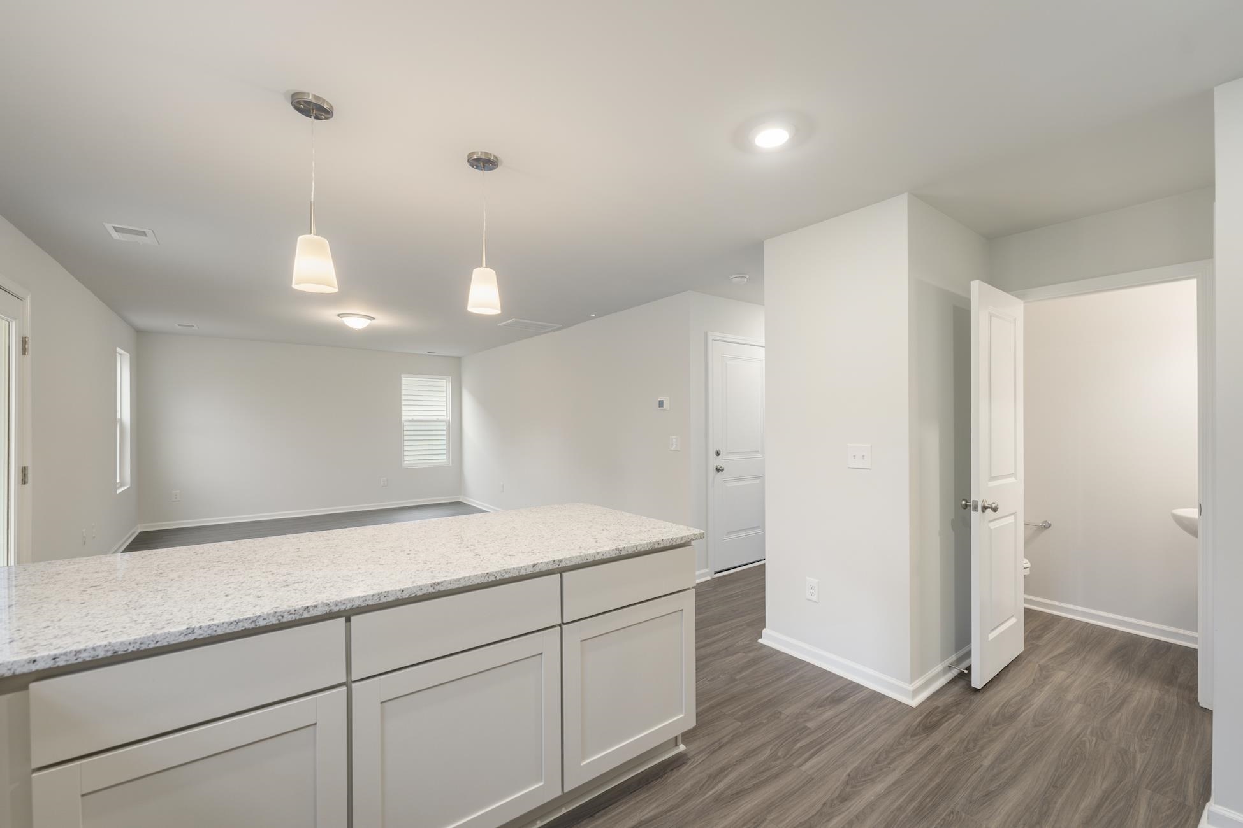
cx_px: 622
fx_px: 483
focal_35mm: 14
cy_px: 414
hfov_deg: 104.3
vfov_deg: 81.2
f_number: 5.6
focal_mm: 14
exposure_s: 1/6
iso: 400
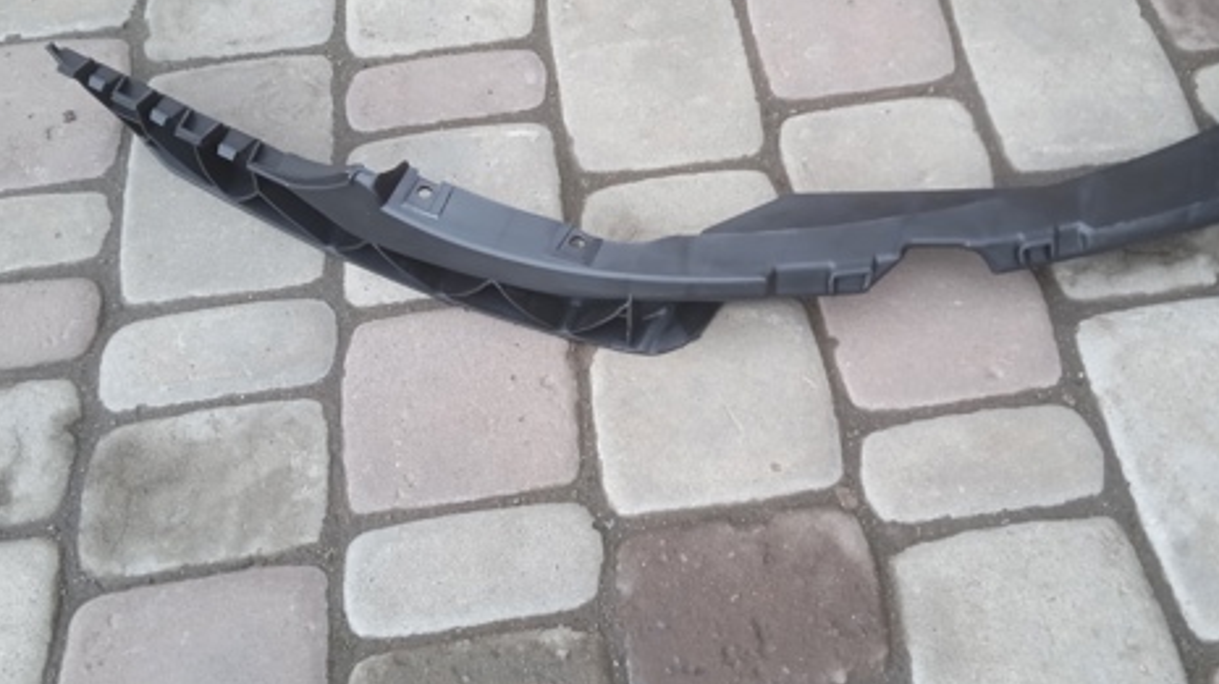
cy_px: 252
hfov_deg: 48.2
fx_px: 1357
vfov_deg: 28.2
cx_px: 703
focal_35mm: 42
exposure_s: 1/104
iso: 113
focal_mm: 3.43
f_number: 2.2
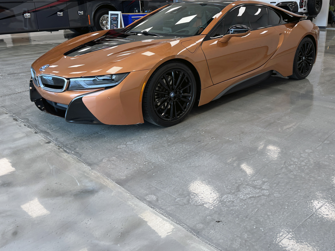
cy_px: 91
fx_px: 310
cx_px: 194
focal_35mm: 32
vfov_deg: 43.7
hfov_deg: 56.5
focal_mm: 6.76
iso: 125
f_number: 1.78
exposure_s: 1/120
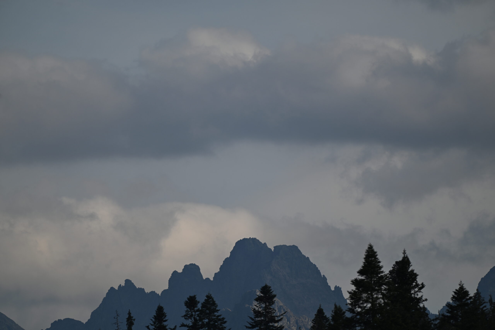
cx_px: 248
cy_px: 165
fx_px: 8250
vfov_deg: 2.3
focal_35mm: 600
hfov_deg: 3.4
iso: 100
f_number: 6.3
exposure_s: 1/640
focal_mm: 600
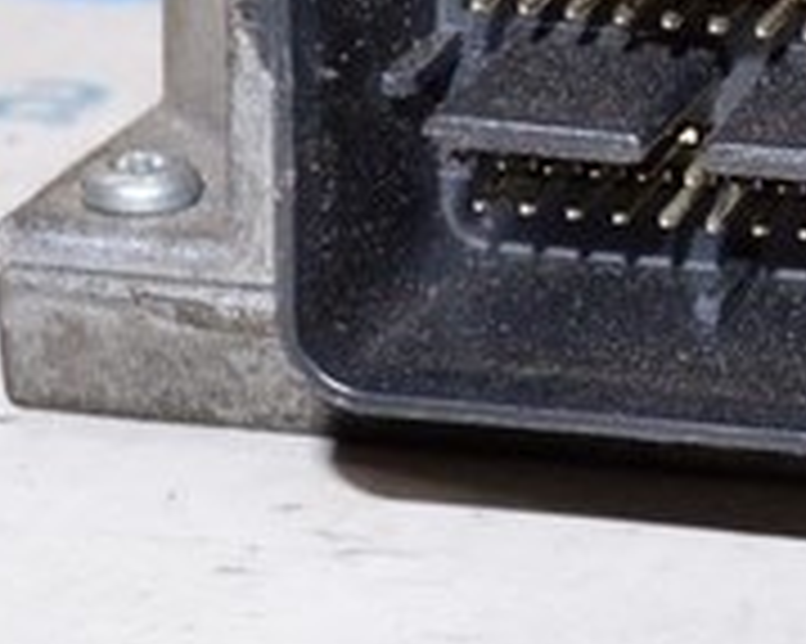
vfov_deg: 8.7
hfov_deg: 9.8
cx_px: 1815
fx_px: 4220
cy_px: 196
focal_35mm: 177
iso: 1600
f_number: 8
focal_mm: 22
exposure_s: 1/160
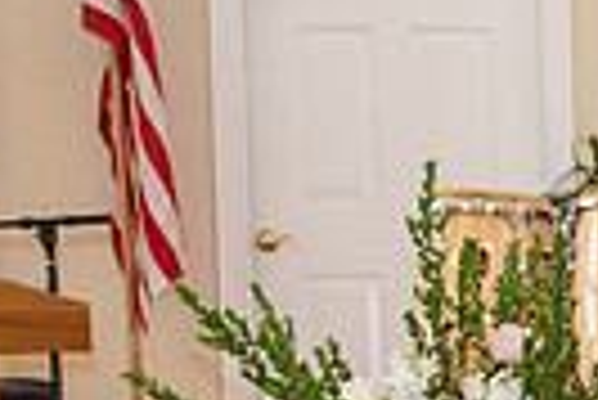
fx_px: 2428
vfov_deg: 9.2
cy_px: 557
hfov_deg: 12.6
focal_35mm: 146
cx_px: 1130
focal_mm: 26
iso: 1000
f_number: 4.5
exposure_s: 1/160
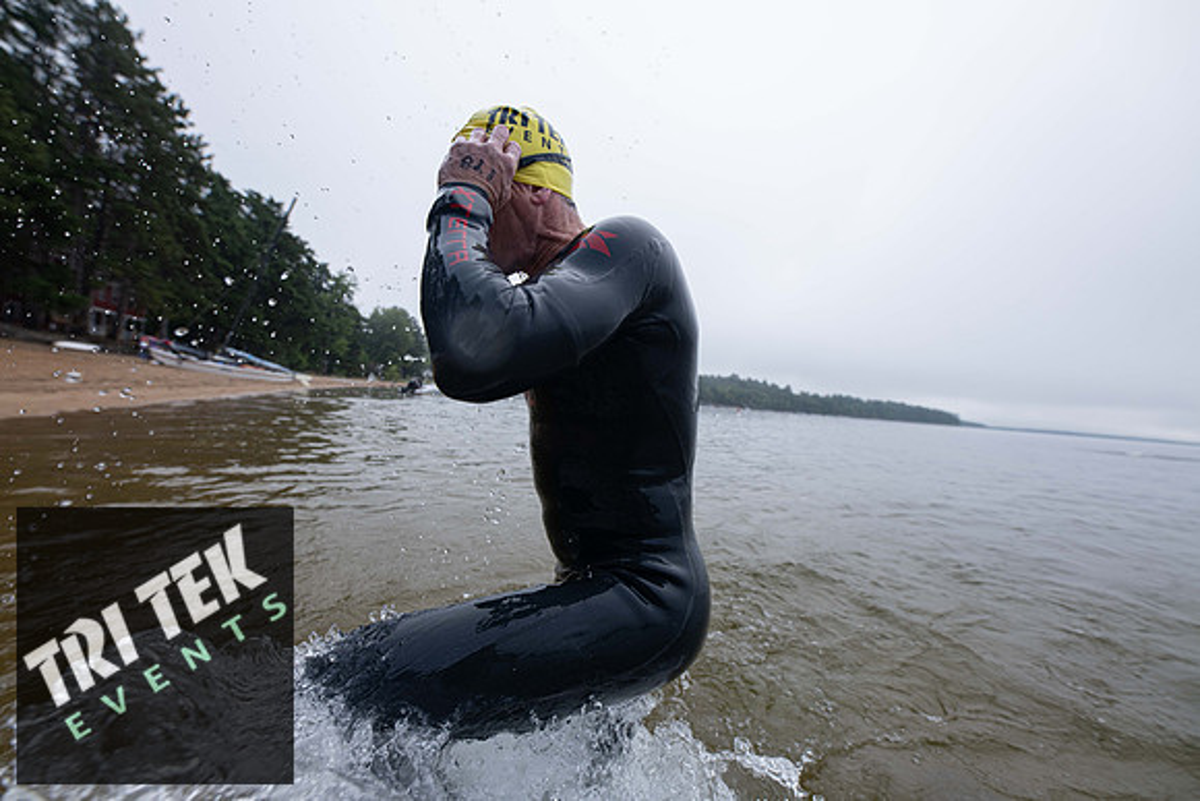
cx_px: 600
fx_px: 467
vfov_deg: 81.2
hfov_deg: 104.2
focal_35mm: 14
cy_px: 400
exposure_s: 1/800
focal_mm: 14
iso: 320
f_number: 4
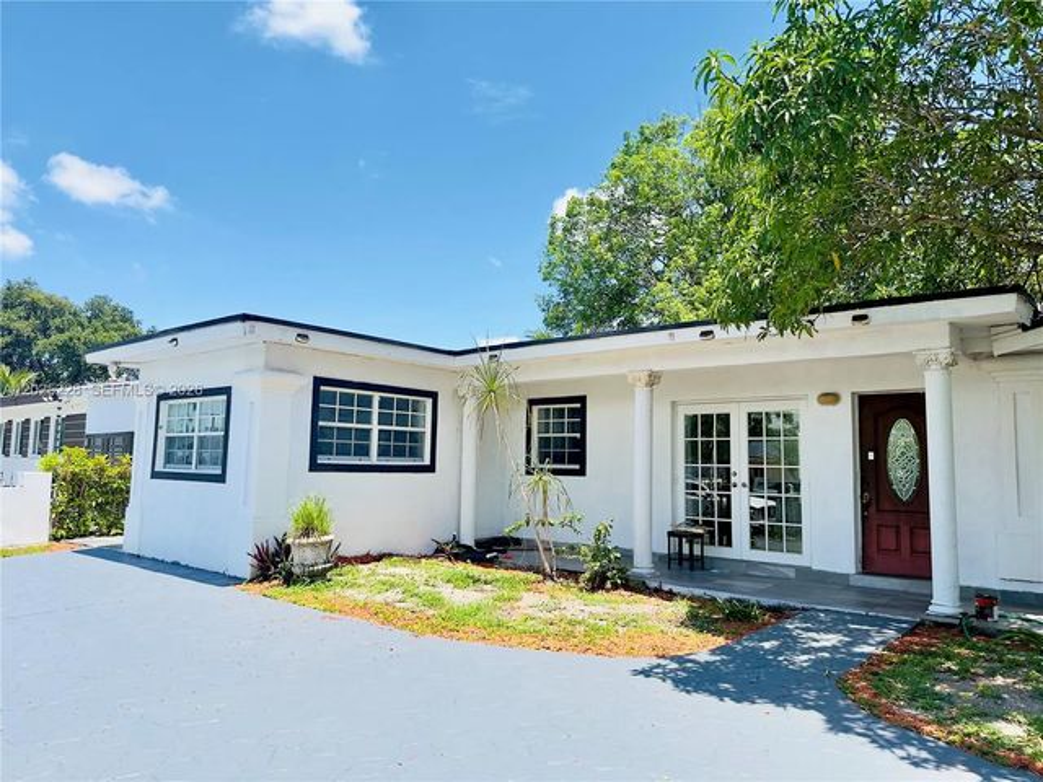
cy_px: 391
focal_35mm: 24
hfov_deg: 71.6
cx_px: 522
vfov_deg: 56.8
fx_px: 723
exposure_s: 1/2801
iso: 80
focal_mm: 6.76
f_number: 1.78
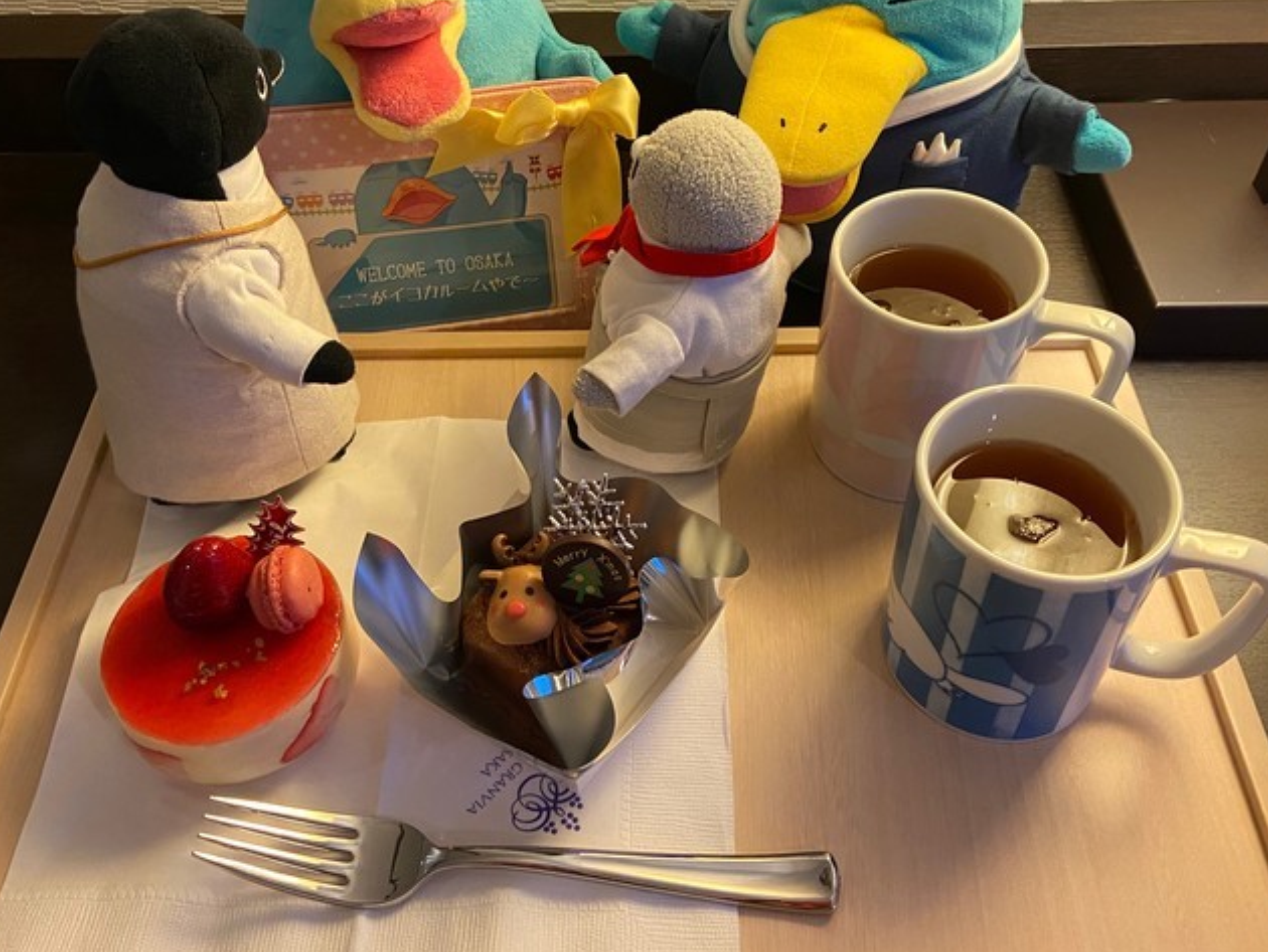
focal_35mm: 33
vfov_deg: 42.7
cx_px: 620
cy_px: 374
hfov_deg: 55.3
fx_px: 1209
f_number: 1.8
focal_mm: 4.25
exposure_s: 1/60
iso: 400
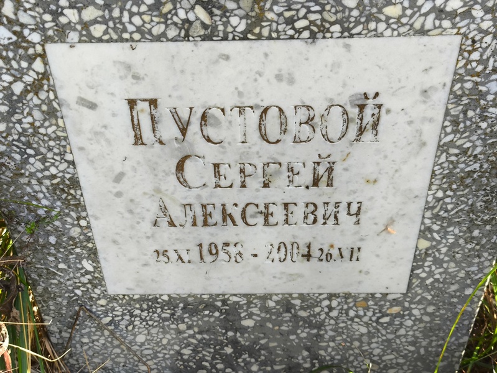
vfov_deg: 29.1
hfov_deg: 38.2
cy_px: 186
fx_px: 718
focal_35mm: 50
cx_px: 248
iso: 50
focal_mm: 4.71
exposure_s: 1/122
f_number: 1.7
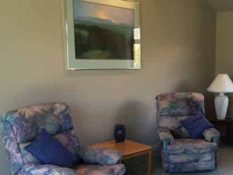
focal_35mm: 46
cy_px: 111
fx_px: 310
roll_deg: +0.1
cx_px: 179
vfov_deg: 31.3
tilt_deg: -9.0
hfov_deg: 39.9
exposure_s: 1/33
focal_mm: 4.15
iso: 32
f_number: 2.2
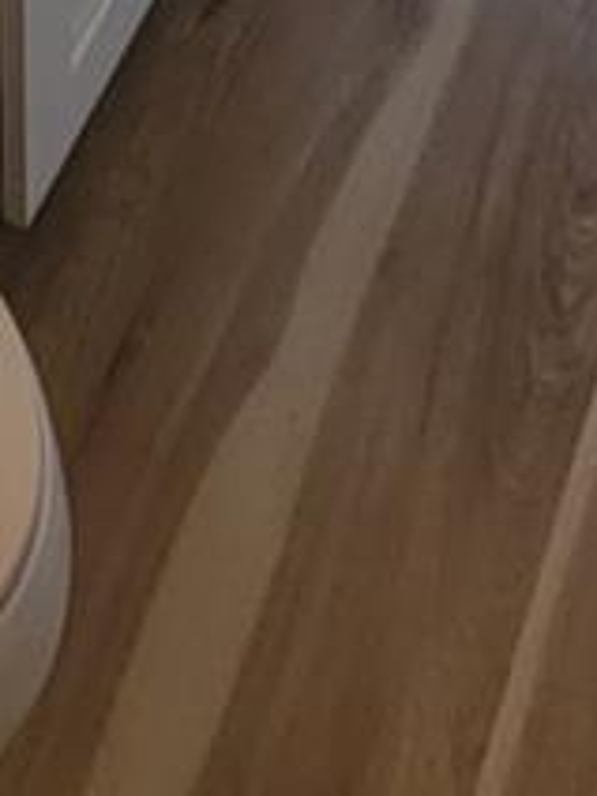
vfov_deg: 12.9
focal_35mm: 92
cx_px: -21
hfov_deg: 15.7
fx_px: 2116
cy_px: -1344
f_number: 2.2
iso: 64
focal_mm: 2.2
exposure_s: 1/60
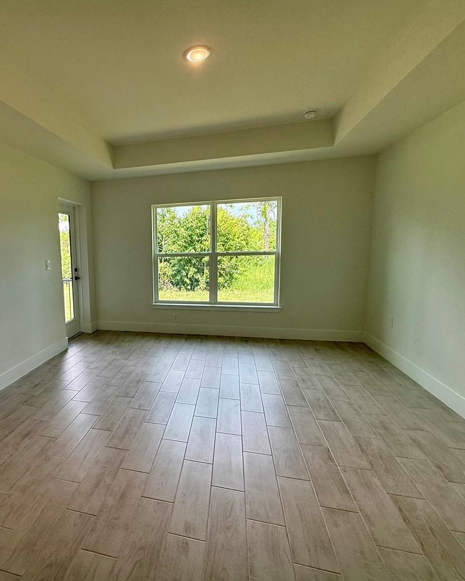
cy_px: 289
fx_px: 327
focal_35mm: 19
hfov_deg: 68.0
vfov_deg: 83.3
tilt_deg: -7.6
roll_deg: +1.6
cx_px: 139
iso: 64
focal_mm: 2.22
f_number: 2.2
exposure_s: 1/233
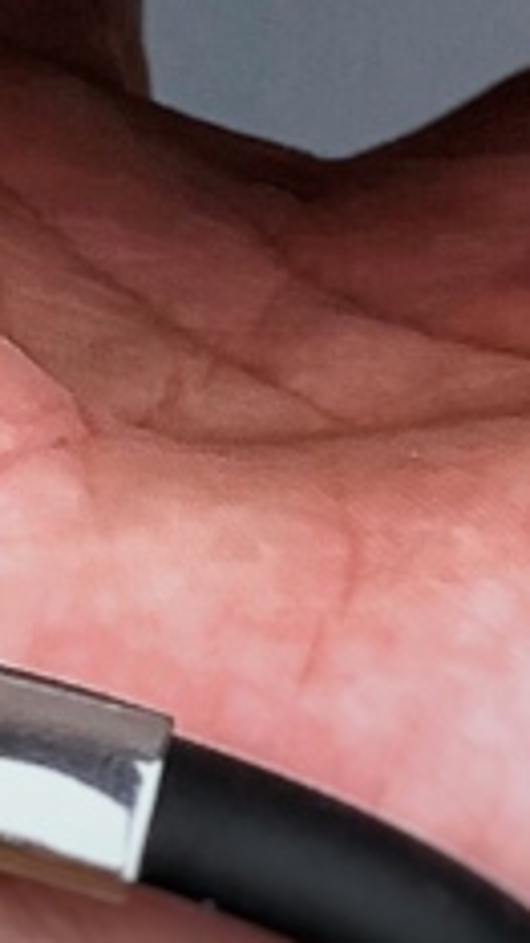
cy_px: -1481
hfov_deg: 3.2
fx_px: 9597
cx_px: -28
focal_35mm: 384
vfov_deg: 5.4
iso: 32
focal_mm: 6.6
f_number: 2.8
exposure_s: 1/100
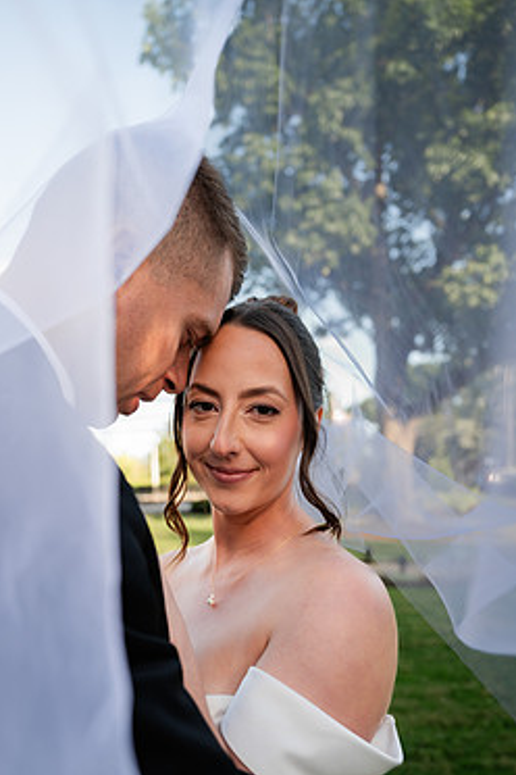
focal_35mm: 29
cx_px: 210
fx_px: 623
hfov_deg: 44.8
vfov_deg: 63.1
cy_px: 467
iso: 160
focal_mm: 24
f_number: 2.8
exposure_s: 1/400
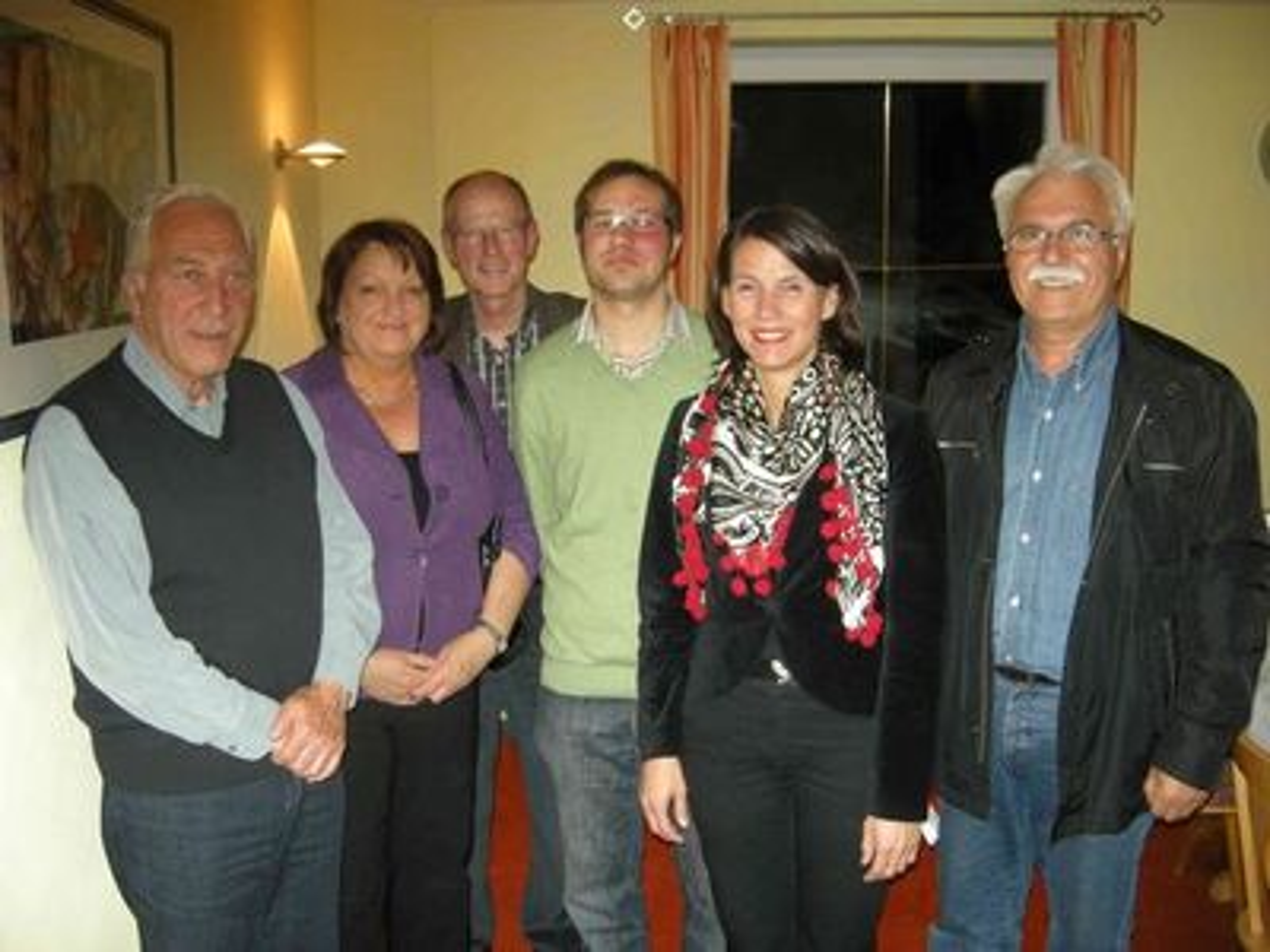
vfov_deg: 40.7
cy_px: 476
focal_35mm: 35
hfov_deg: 52.6
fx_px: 1284
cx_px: 635
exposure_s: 1/60
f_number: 2.7
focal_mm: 7.5
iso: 150
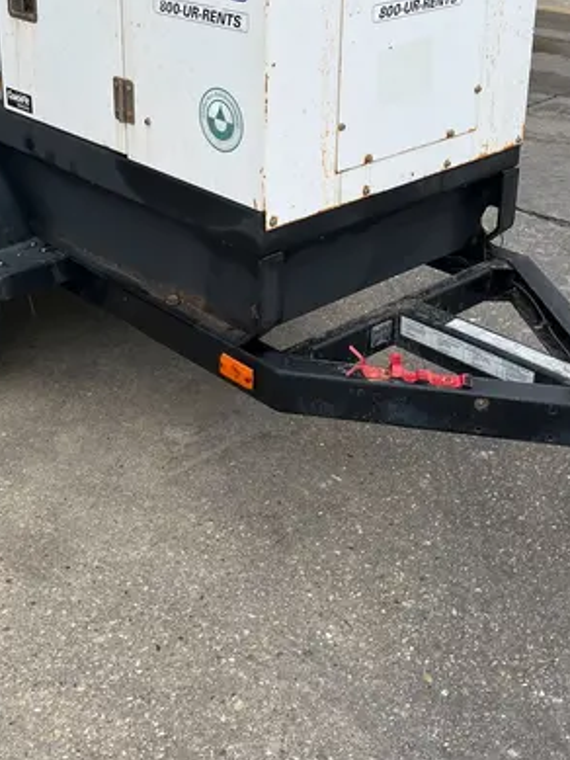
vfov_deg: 37.8
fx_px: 1075
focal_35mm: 49
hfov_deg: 29.6
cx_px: 238
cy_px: 183
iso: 50
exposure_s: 1/2179
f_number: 1.6
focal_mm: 5.1
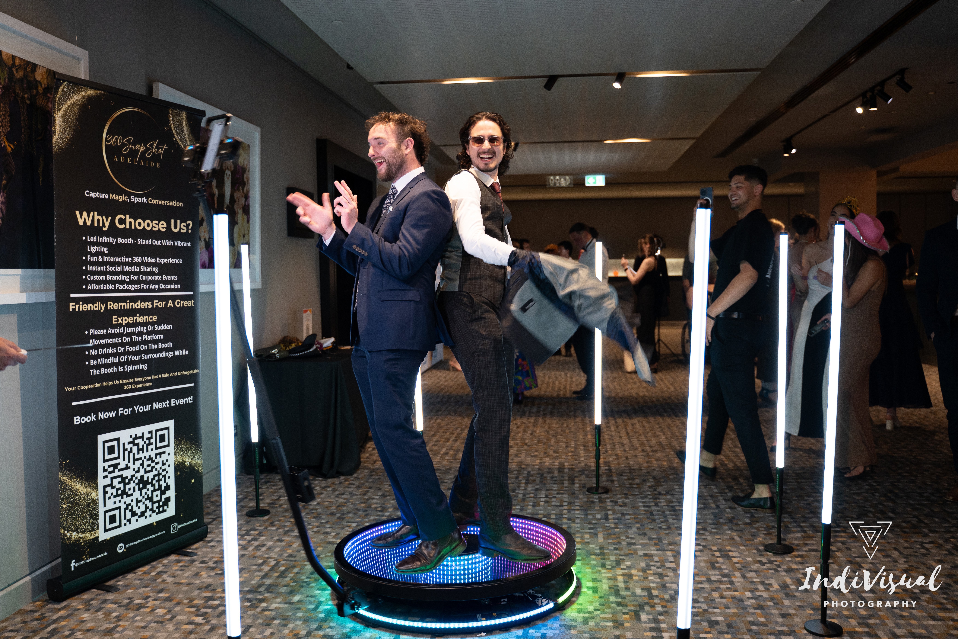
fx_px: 851
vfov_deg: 41.1
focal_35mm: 32
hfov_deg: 58.7
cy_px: 320
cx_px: 479
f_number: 2.8
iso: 800
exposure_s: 1/100
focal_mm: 32
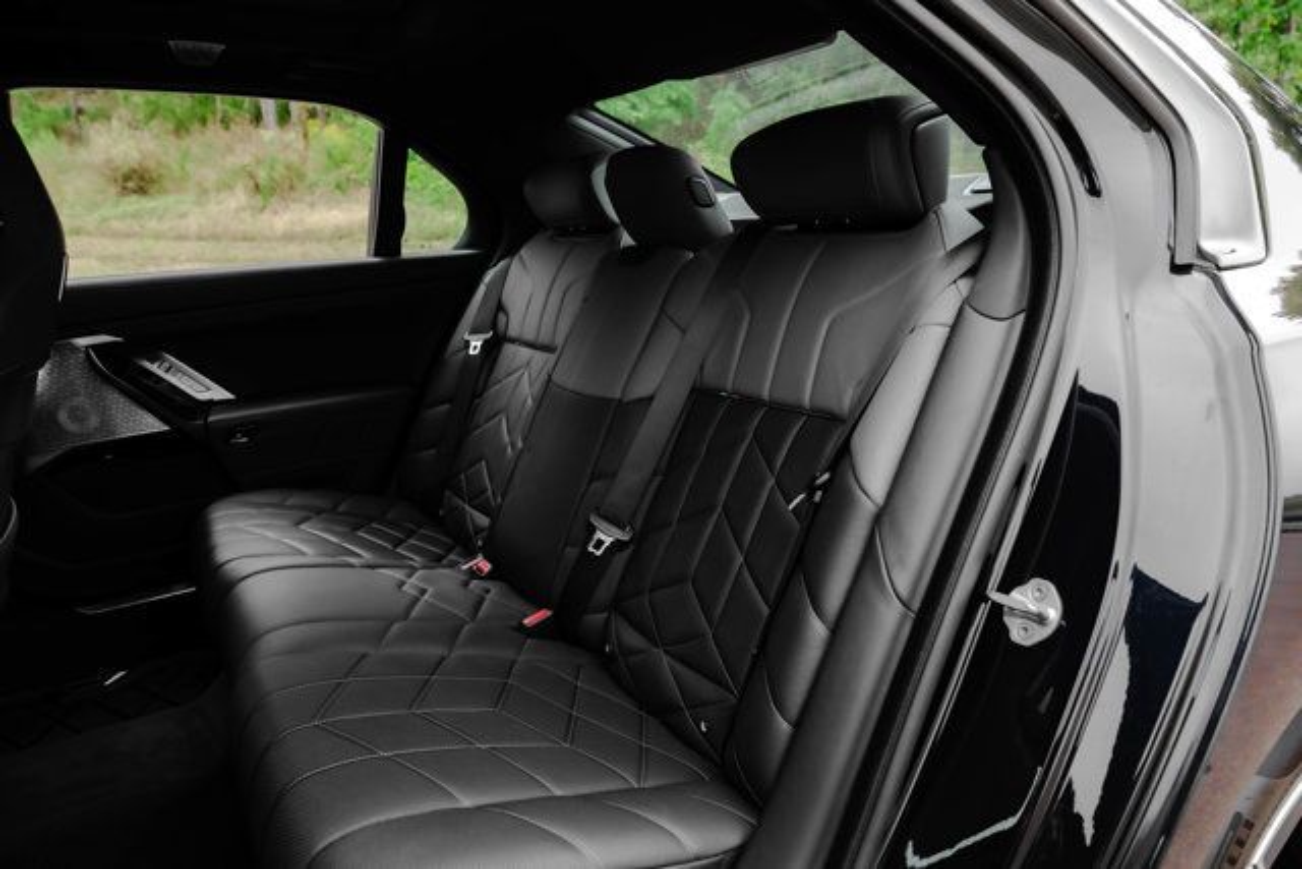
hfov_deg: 73.7
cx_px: 651
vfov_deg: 53.2
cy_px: 434
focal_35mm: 24
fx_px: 868
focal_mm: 24
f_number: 6.3
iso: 640
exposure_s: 1/200
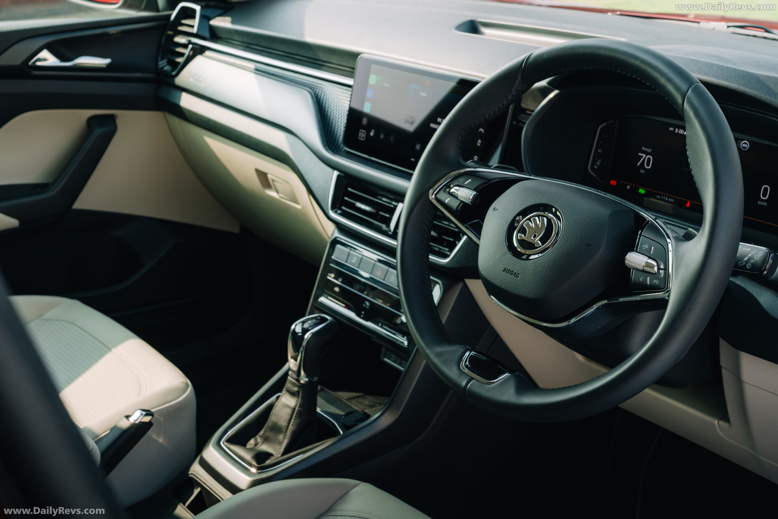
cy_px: 260
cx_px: 389
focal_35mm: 44
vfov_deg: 30.5
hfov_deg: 44.5
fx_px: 951
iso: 640
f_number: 10
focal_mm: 44
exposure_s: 1/160
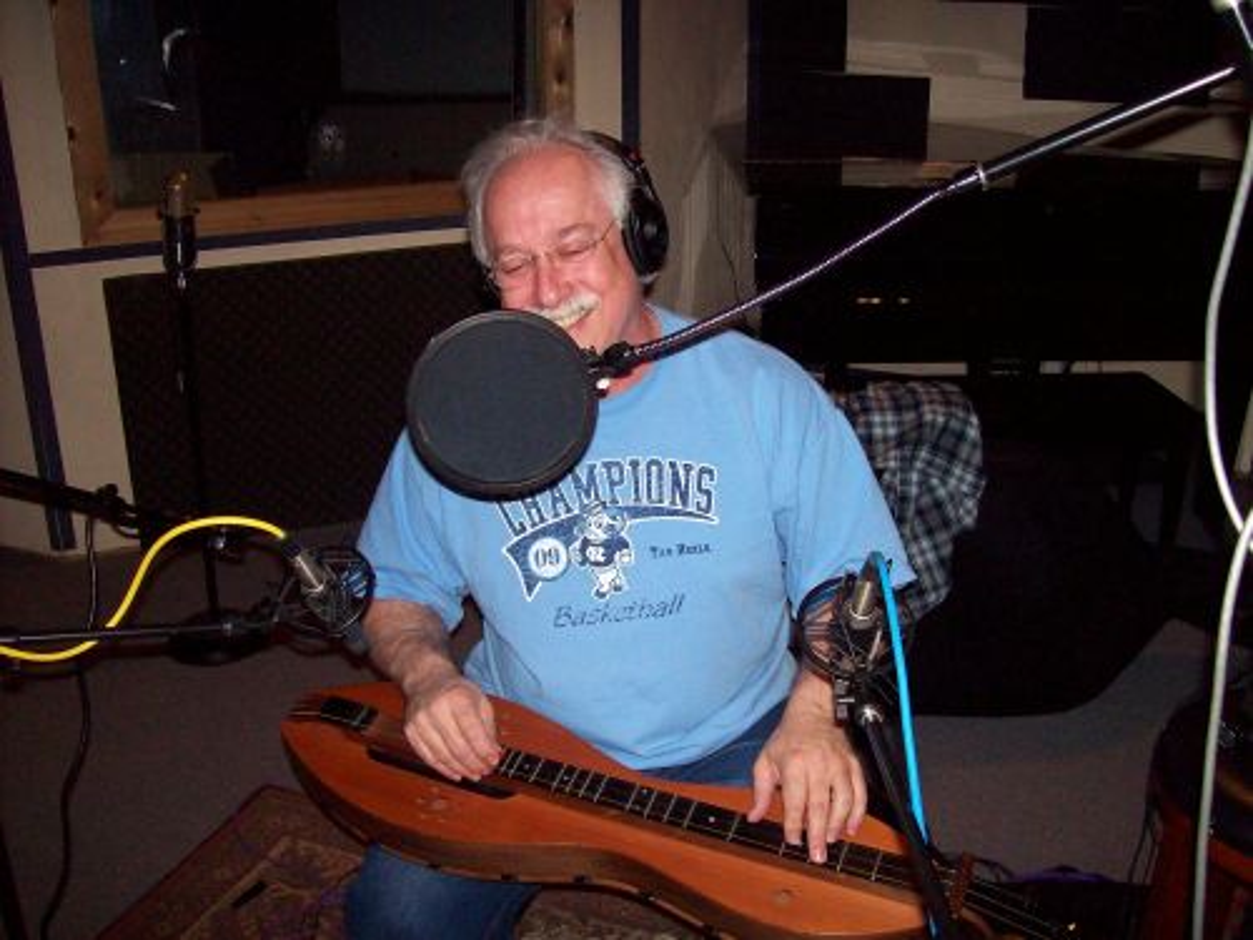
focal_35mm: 36
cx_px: 626
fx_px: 1303
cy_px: 470
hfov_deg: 51.4
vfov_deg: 39.7
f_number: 2.7
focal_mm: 6
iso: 140
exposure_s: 1/64
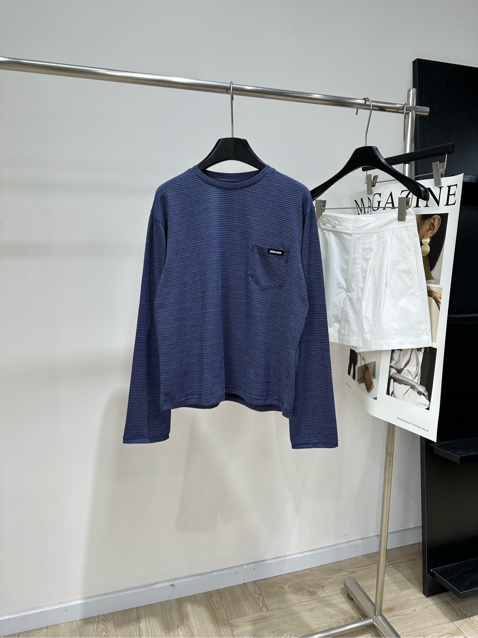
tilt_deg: -9.0
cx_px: 239
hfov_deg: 56.8
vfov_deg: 71.6
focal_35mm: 24
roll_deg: -0.8
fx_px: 442
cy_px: 319
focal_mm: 6.86
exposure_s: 1/100
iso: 64
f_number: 1.78
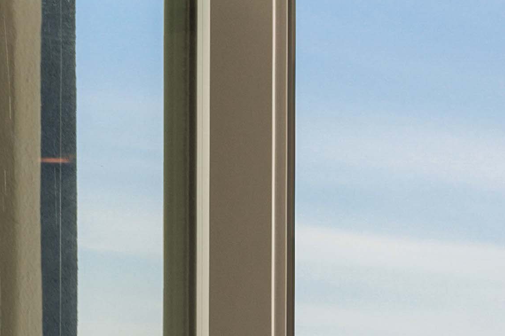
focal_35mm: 462
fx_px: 6479
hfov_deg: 4.5
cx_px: -38
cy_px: 585
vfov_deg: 3.0
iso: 200
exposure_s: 1/50
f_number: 8
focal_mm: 75
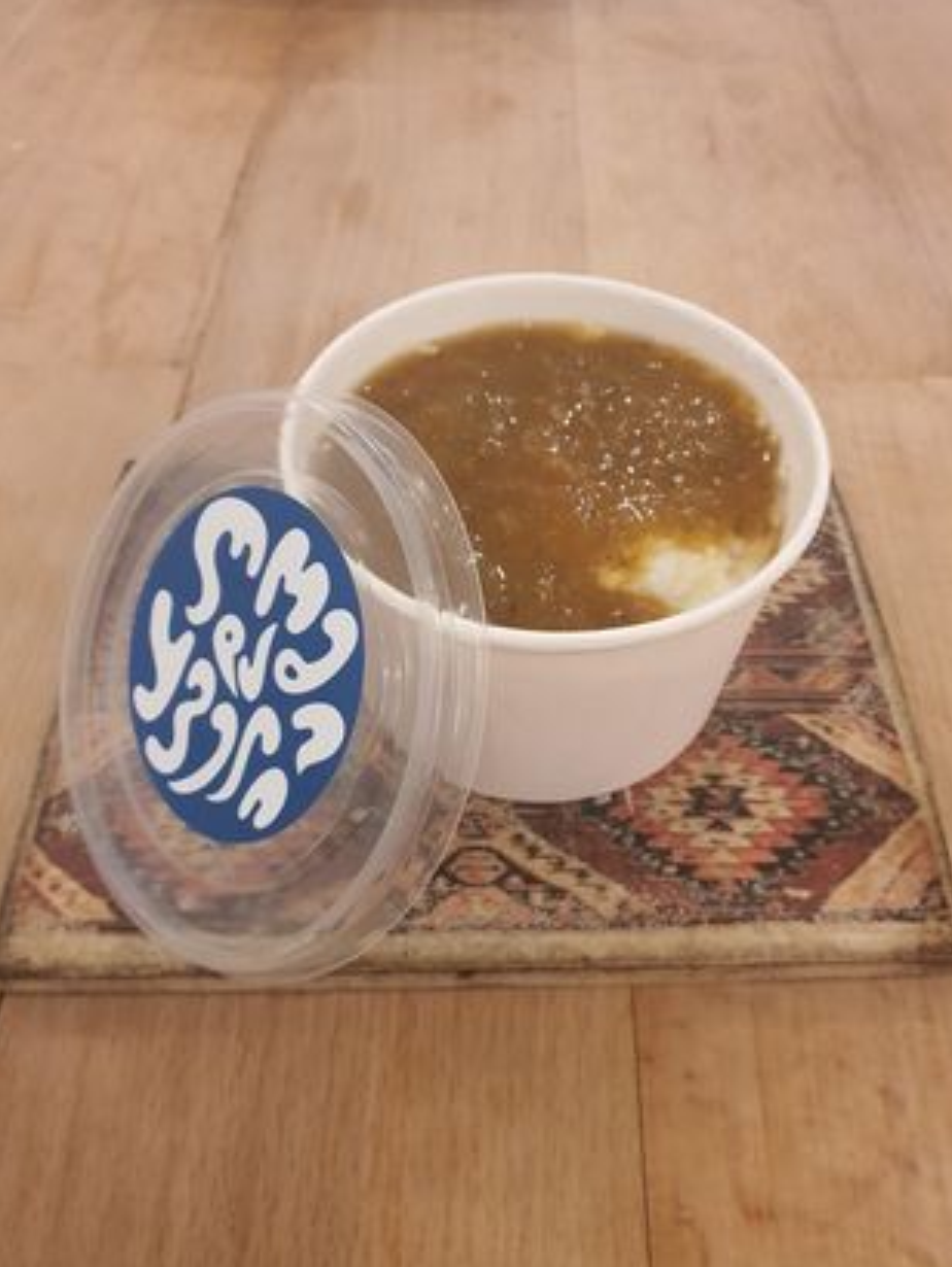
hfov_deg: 51.4
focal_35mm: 27
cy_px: 649
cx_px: 482
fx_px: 989
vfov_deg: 65.3
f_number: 2.4
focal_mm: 4.3
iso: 500
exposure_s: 1/50
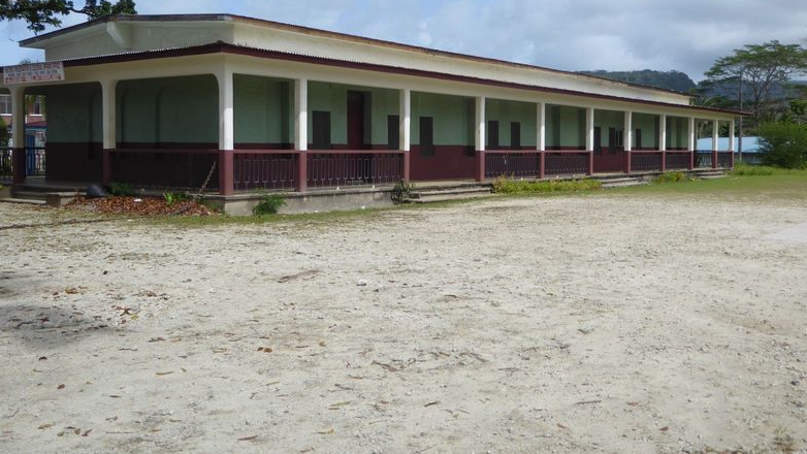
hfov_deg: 51.6
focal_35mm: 39
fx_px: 835
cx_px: 412
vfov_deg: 30.4
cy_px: 183
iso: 80
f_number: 3.7
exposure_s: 1/1000
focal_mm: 6.3
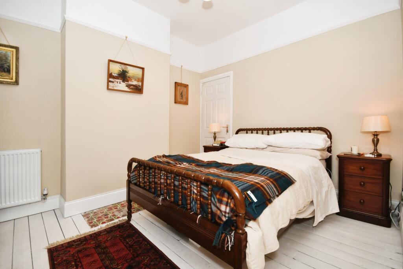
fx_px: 168
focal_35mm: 15
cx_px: 202
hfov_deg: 100.4
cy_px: 134
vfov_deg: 77.3
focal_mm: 10
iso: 400
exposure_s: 1/60
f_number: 8
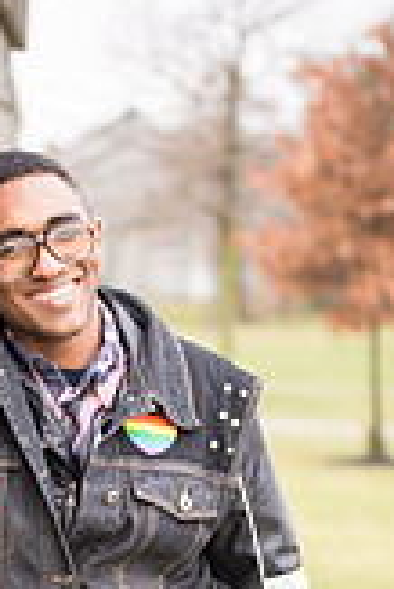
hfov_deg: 7.1
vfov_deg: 10.6
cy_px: 596
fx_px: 3161
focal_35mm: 193
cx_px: 65
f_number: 2.8
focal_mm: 70
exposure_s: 1/60
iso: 200
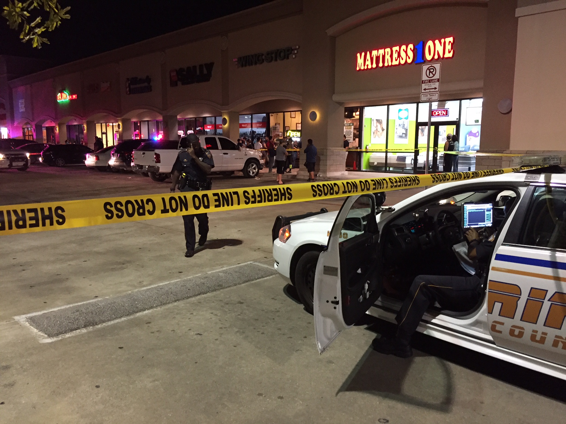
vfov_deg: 48.2
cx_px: 283
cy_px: 212
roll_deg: -0.9
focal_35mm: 29
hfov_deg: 61.7
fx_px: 474
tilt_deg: -8.2
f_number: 2.2
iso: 250
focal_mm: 4.15
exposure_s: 1/30
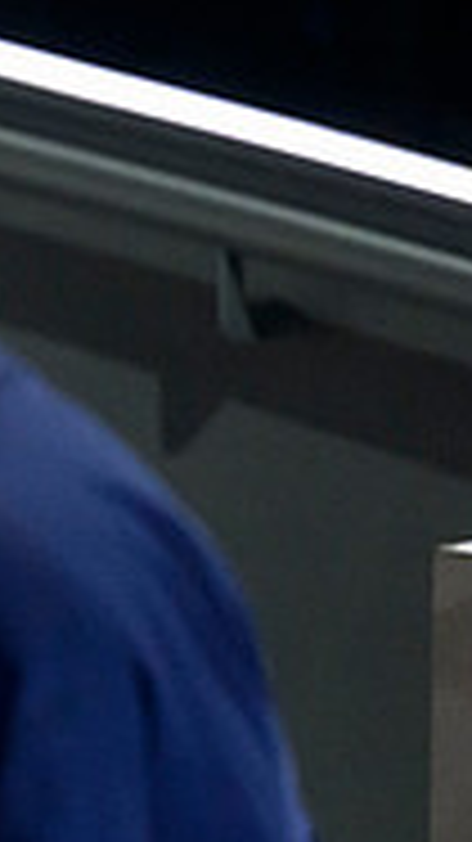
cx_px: -974
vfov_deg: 1.4
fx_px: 33643
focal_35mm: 1510
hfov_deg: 0.8
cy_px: 144
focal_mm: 400
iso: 8000
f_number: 3.2
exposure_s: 1/500
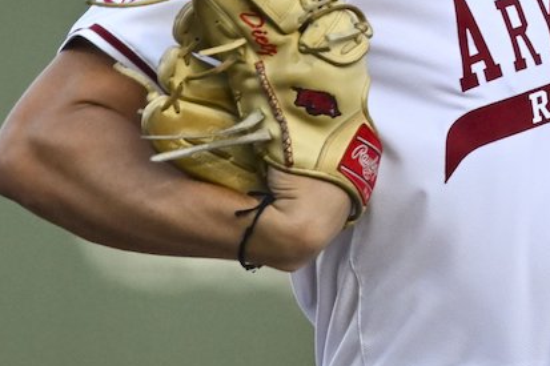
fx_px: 26632
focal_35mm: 1744
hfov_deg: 1.2
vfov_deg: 0.8
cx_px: 352
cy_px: 33
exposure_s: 1/4000
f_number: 2.8
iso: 1000
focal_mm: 400
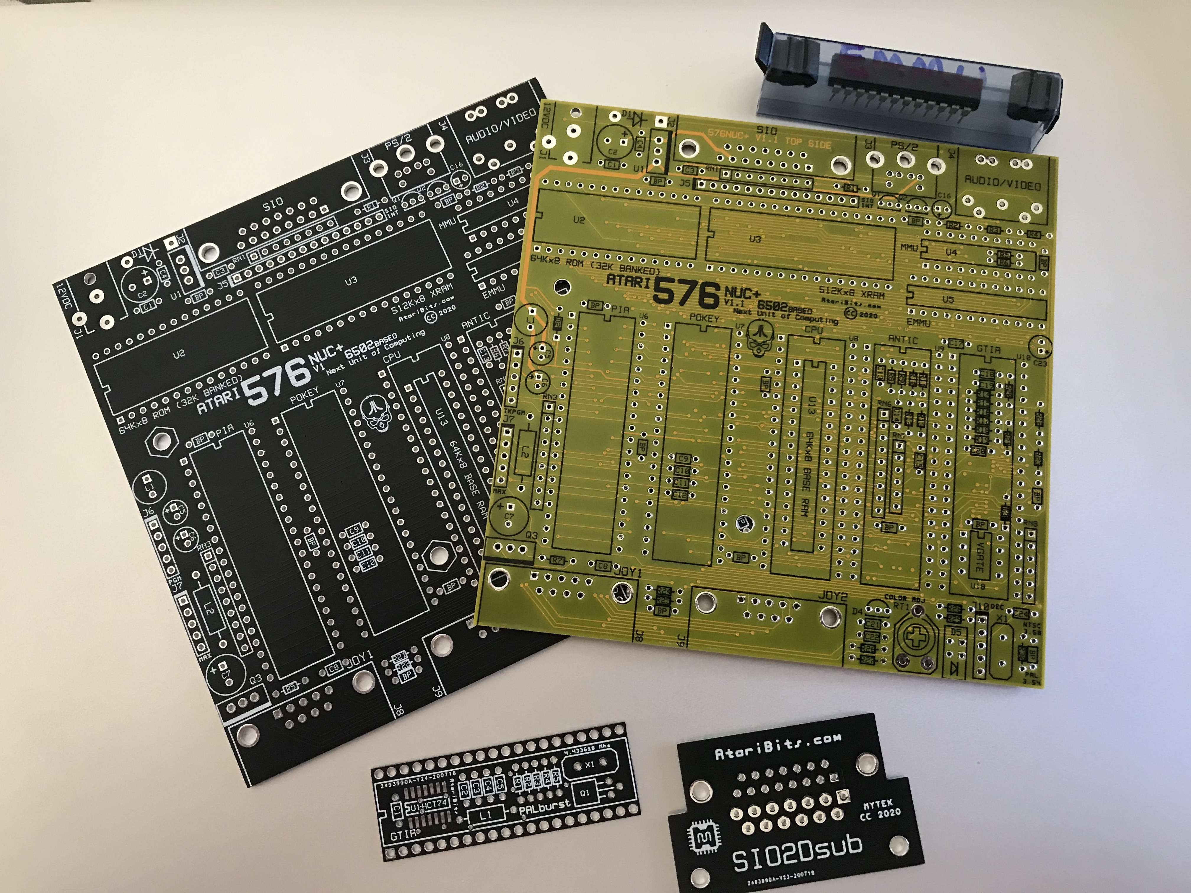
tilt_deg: -78.2
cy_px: 446
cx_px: 596
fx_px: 963
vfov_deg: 49.7
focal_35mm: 28
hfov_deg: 63.4
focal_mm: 3.99
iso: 50
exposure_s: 1/15
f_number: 1.8
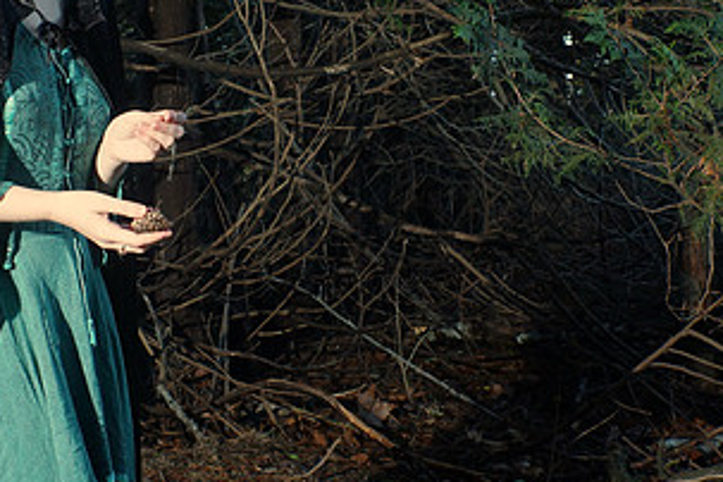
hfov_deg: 29.2
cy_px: 141
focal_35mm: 69
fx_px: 1386
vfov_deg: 19.6
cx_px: 284
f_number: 5
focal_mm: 24
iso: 400
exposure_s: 1/100
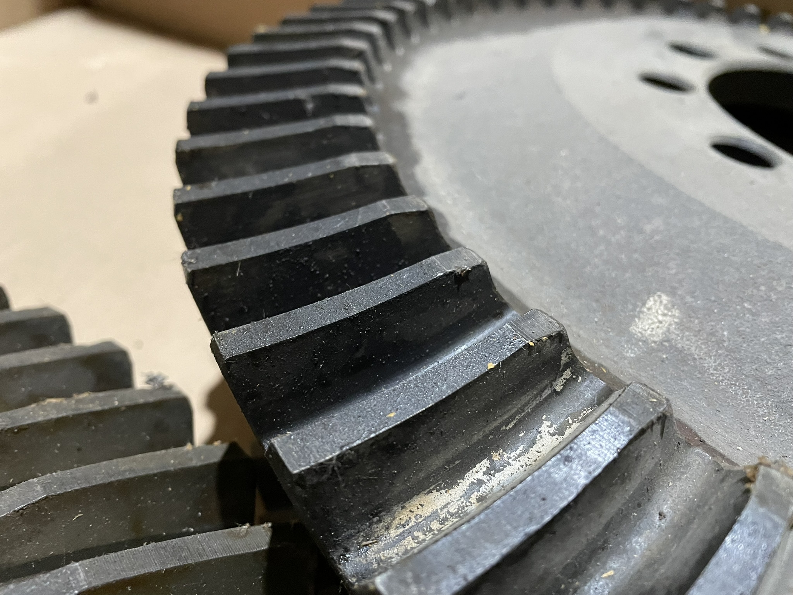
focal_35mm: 26
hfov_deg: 67.3
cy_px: 298
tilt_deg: -37.4
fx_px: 596
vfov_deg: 53.1
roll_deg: -10.2
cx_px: 396
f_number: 1.6
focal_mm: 4.2
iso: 500
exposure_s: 1/44
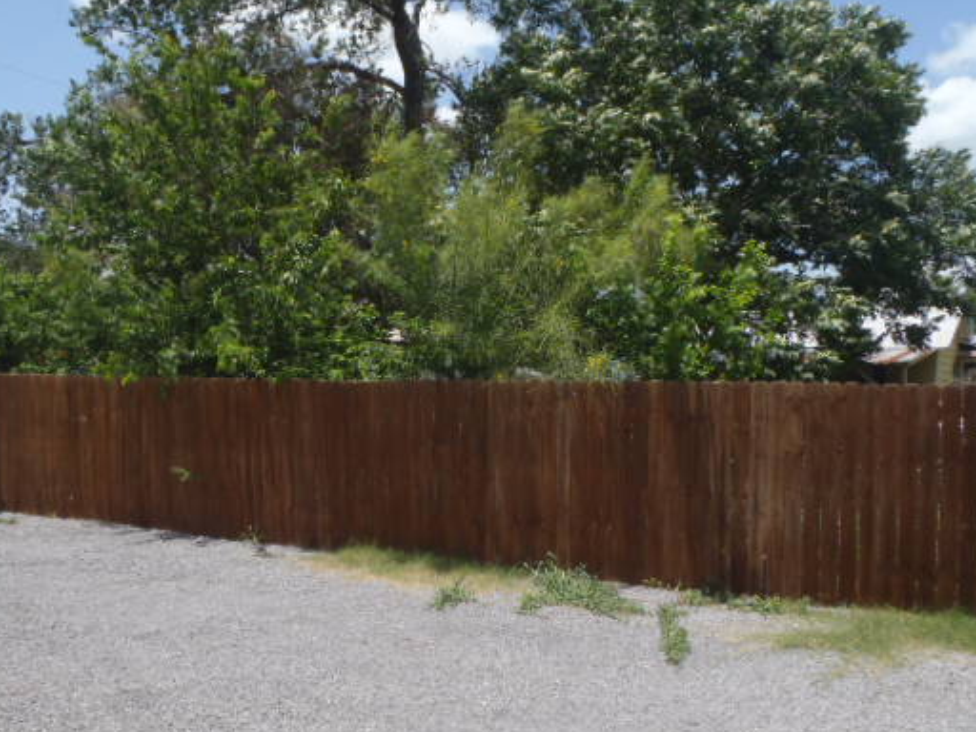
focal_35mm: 35
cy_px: 438
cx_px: 465
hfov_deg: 52.6
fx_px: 987
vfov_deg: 40.5
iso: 80
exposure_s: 1/500
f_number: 3.9
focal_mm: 5
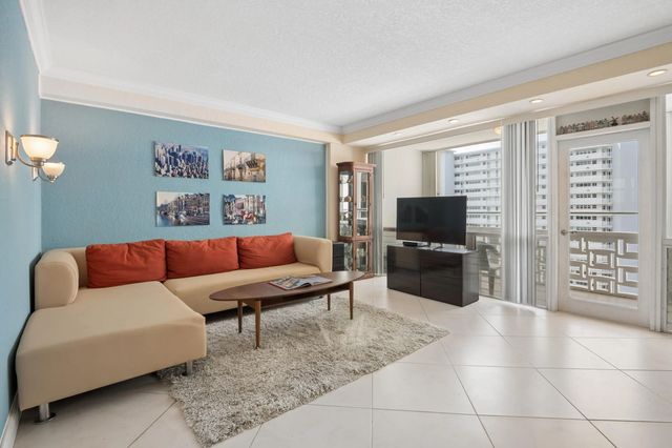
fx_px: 298
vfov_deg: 73.7
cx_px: 336
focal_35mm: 16
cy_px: 224
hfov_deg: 96.8
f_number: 8
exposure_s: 1/60
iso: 250
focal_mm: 16
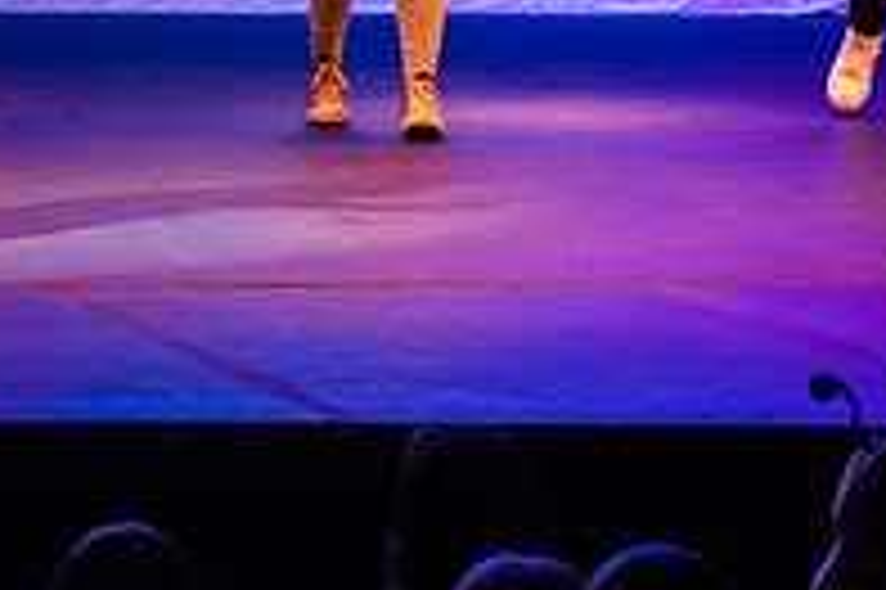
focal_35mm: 280
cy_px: -259
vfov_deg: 4.9
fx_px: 6885
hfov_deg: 7.3
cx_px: -333
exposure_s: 1/250
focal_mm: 95
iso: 4000
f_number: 3.5
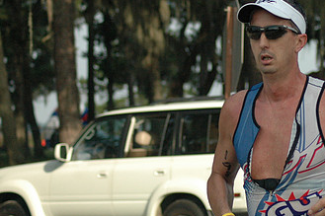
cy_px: 118
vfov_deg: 6.7
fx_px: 1859
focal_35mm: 206
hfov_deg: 10.0
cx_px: 279
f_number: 4.5
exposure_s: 1/2500
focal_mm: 78
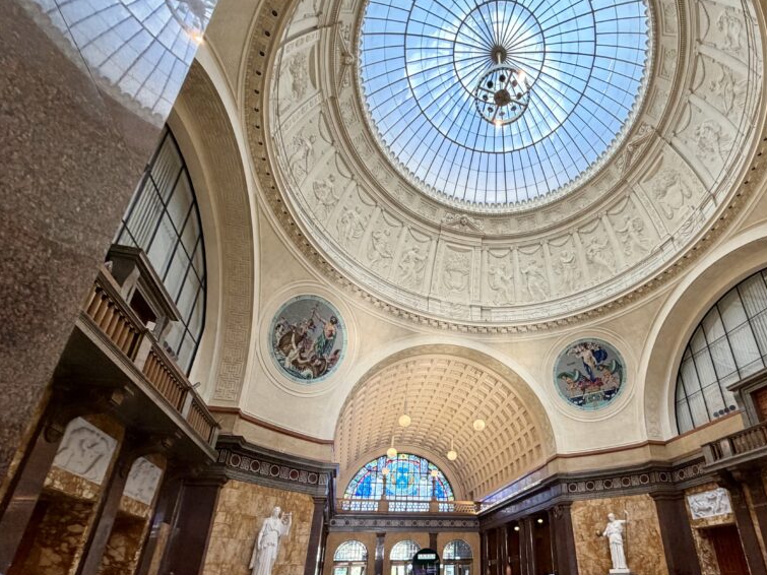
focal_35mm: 19
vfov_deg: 66.9
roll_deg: +2.0
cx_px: 486
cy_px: 382
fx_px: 421
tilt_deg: +26.6
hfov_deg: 82.8
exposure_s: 1/114
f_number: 2.2
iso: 320
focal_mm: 2.22
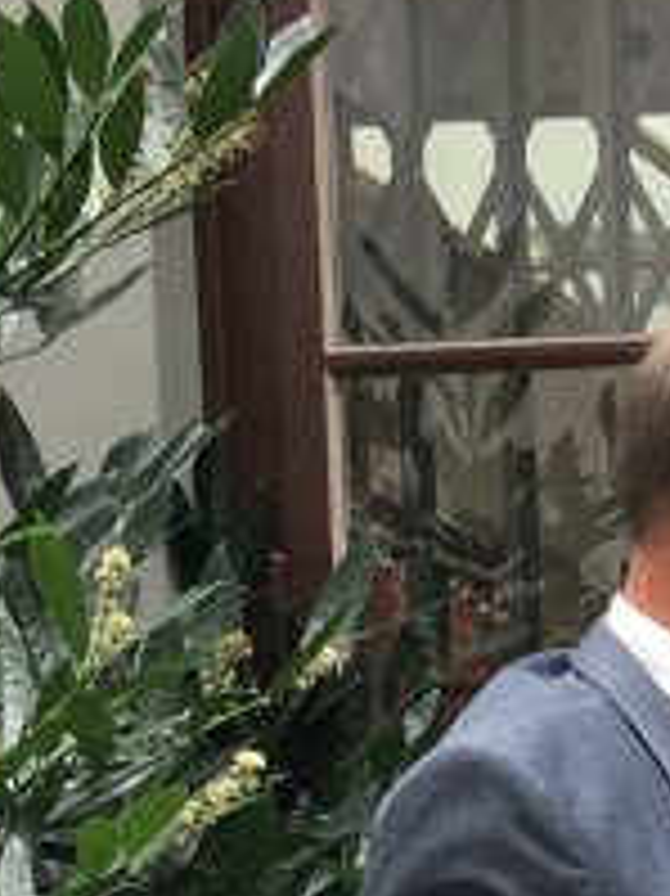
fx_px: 3514
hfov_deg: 9.8
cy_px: 1565
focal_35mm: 136
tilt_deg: -5.3
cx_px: 1542
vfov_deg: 13.2
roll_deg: -0.3
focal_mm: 4.15
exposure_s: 1/50
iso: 25
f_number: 2.2
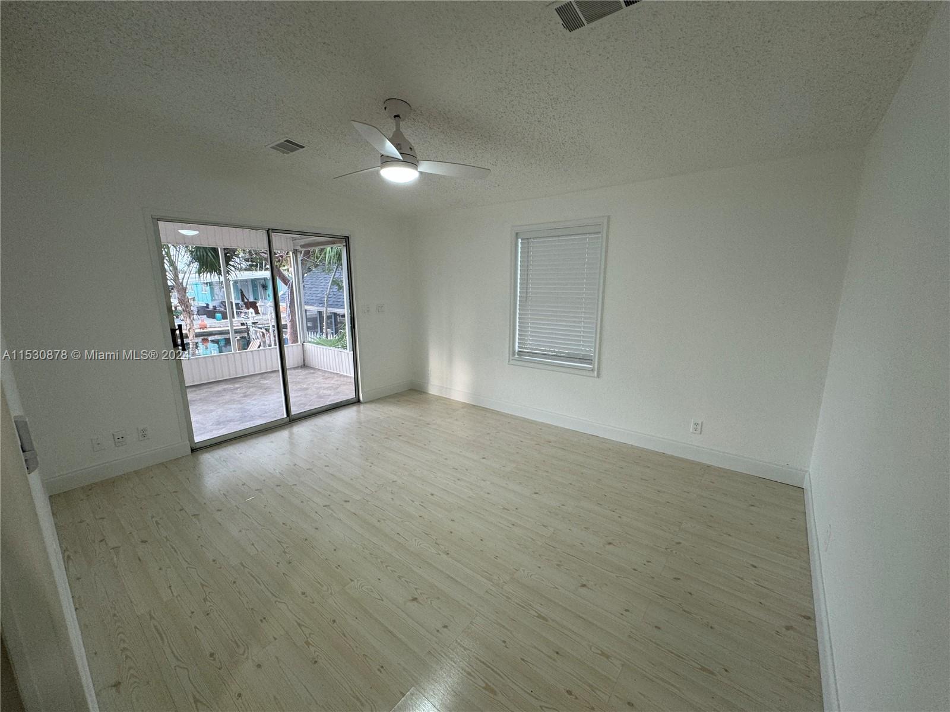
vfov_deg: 85.7
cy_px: 356
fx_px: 384
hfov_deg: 102.1
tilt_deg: -12.1
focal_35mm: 14
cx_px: 475
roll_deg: +0.1
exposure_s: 1/120
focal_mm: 2.22
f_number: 2.2
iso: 125
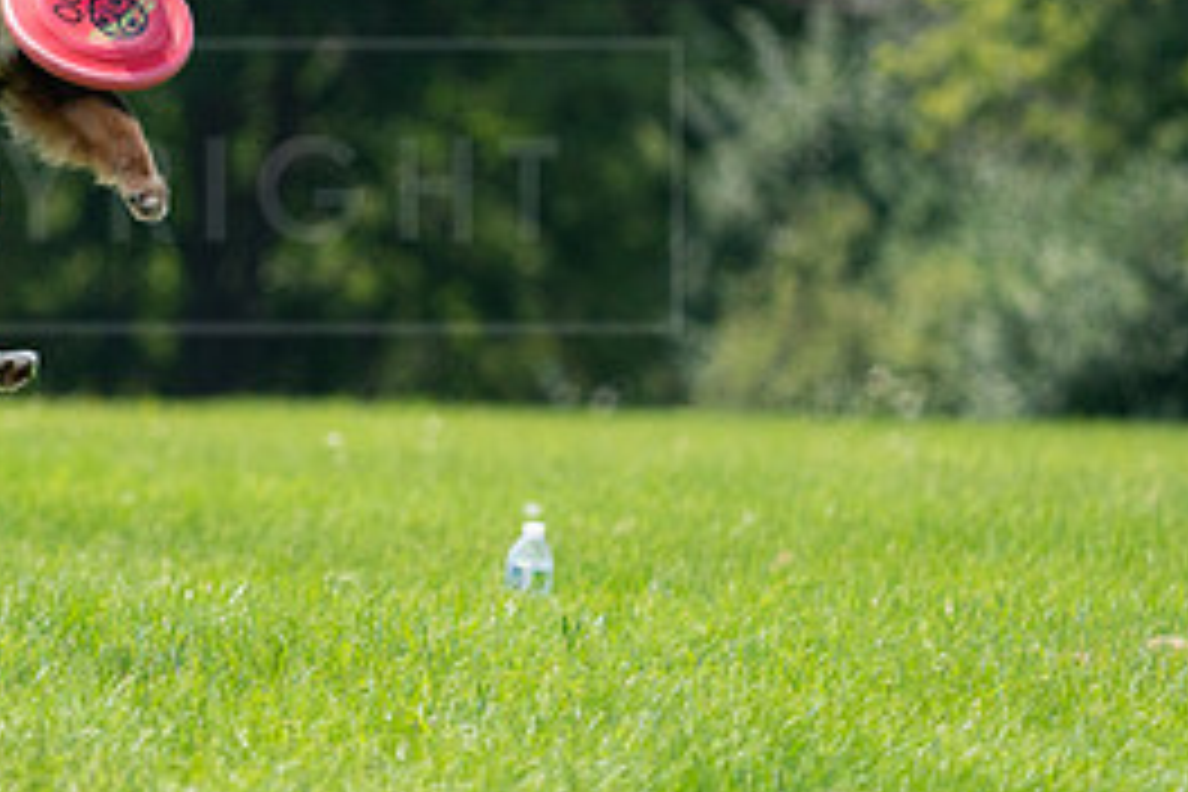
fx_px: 20062
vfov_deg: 2.3
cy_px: 263
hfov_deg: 3.4
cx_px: -58
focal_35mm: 608
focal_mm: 277
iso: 1600
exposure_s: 1/4000
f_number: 5.6
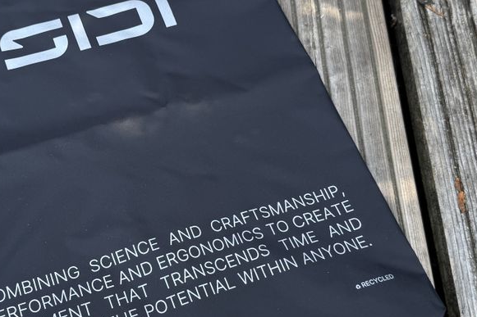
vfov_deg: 24.6
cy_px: 170
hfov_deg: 35.8
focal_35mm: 55
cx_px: 146
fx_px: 729
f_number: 1.78
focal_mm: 6.76
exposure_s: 1/155
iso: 64
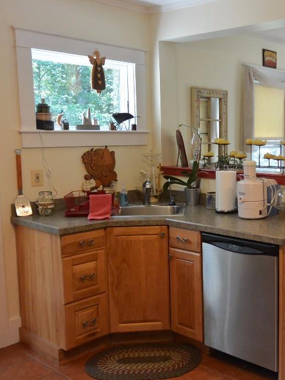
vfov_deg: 44.8
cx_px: 265
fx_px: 461
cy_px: 190
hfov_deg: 32.4
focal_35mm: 42
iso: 400
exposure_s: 1/80
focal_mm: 11
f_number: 3.5
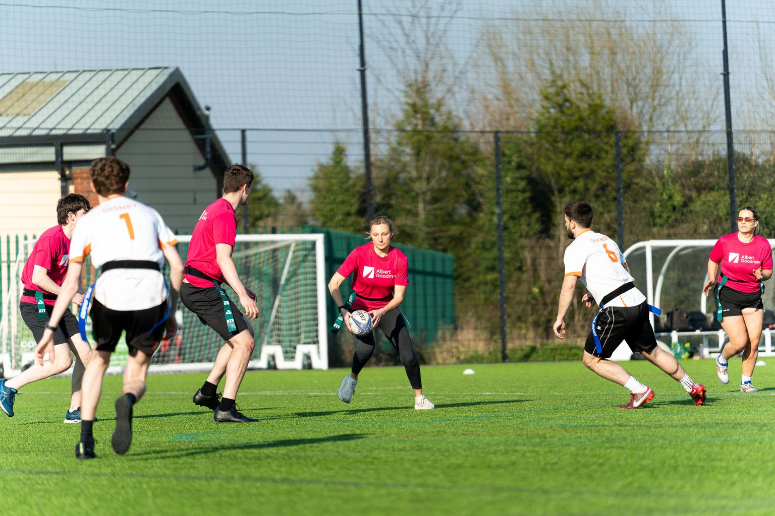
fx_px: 3875
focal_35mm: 180
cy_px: 258
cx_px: 388
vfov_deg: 7.6
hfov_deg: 11.4
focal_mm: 180
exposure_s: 1/6400
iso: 640
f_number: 2.8
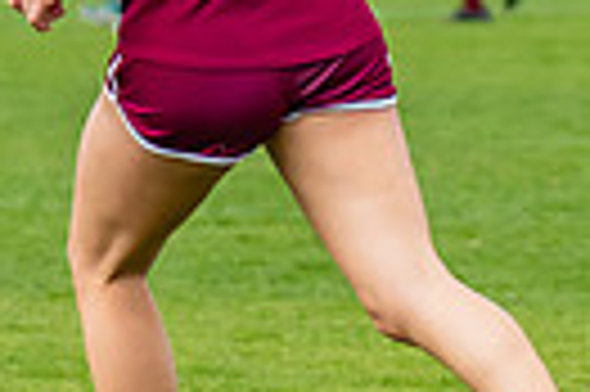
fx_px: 19282
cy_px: -97
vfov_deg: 1.2
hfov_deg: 1.7
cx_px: -1074
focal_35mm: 1178
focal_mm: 170
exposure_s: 1/1600
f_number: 5
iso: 800
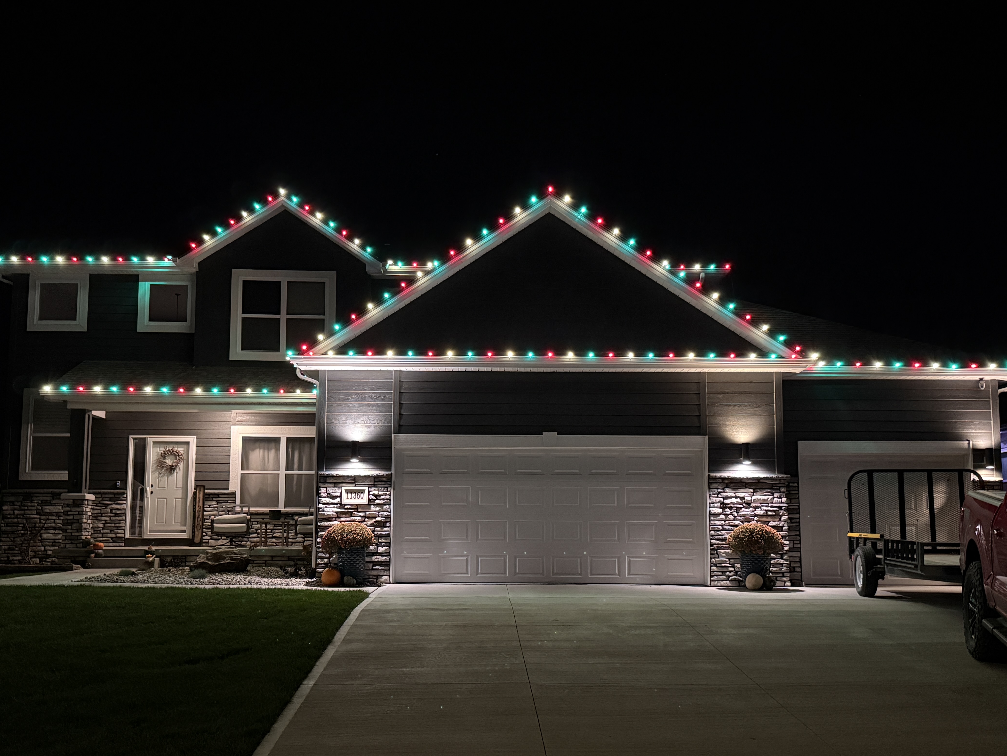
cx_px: 492
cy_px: 450
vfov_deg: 42.8
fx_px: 960
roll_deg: -0.2
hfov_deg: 55.3
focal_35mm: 33
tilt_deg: +6.4
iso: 1600
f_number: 1.78
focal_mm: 6.76
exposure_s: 1/24
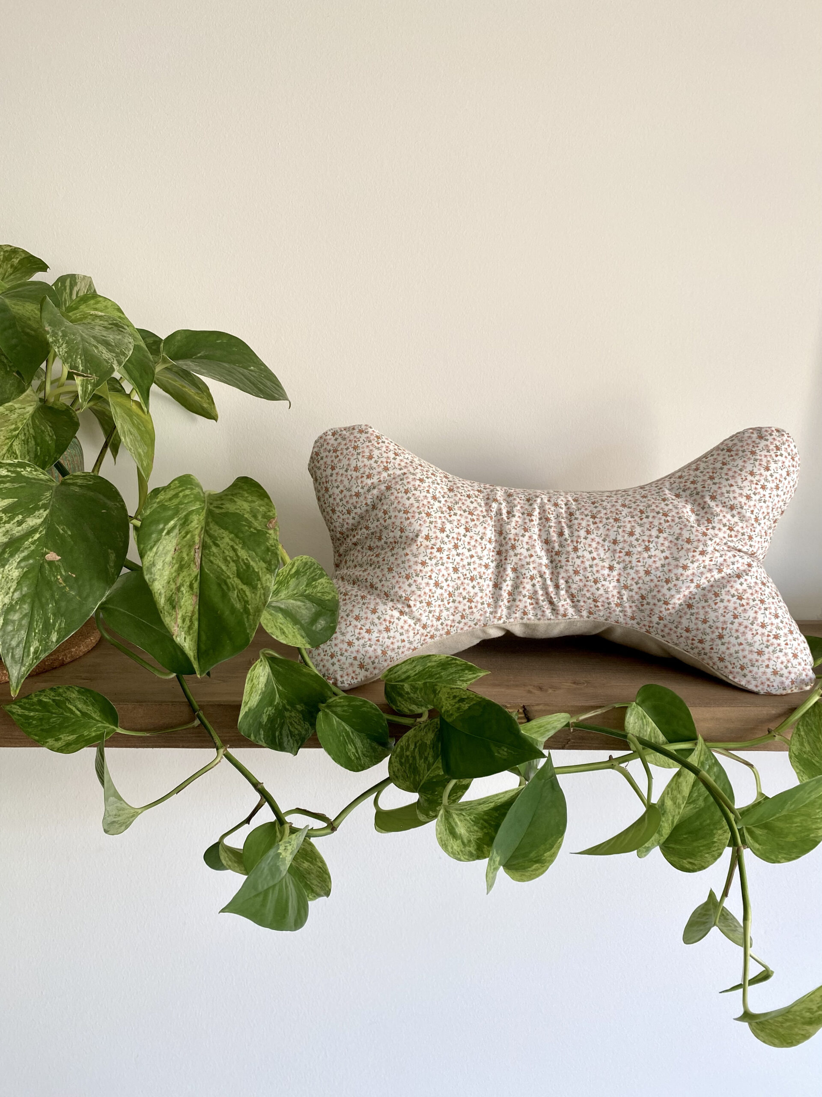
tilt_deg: -7.8
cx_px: 411
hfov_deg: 53.1
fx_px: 823
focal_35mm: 26
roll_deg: +0.3
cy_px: 548
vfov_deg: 67.3
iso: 50
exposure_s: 1/121
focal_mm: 4.25
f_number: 1.8
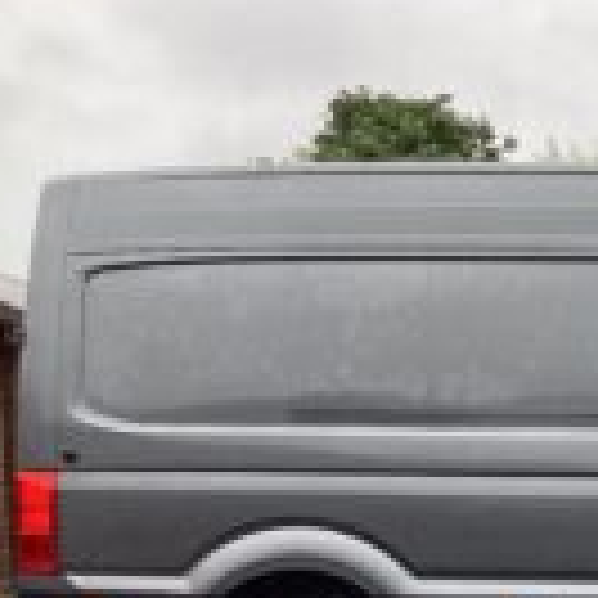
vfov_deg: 23.4
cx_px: 782
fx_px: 1407
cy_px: 533
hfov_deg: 21.6
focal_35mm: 72
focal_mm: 3.3
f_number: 2.4
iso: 40
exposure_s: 1/120
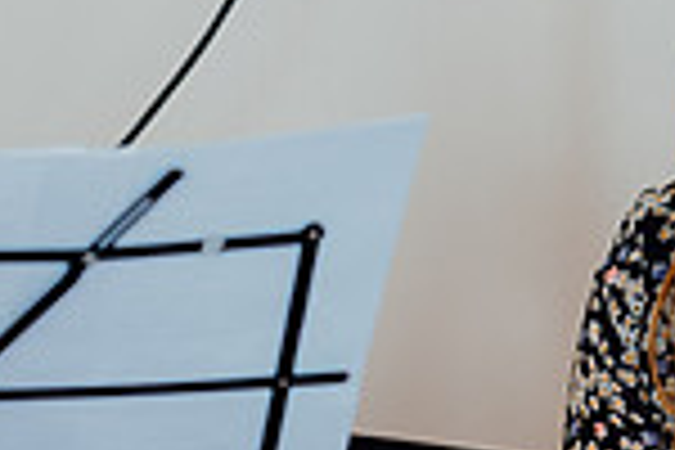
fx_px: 5062
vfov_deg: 5.1
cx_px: 850
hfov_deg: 7.6
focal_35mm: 270
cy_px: 443
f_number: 2.8
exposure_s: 1/200
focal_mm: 70
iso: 800
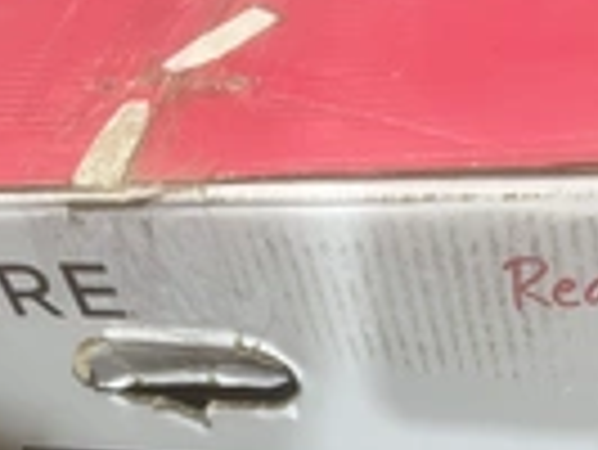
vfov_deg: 18.2
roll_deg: +21.1
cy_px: 500
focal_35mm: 78
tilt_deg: -44.1
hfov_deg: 25.0
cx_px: 288
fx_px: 1349
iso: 160
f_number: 1.6
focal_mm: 5.1
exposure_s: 1/60
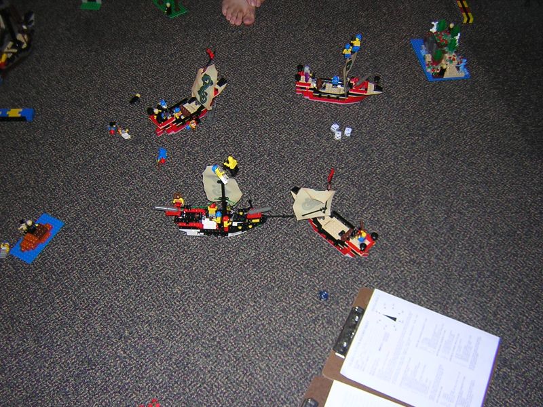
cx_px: 272
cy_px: 204
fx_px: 565
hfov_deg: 51.4
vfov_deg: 39.7
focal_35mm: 36
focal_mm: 4.7
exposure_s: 1/60.1
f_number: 2.6
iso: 139
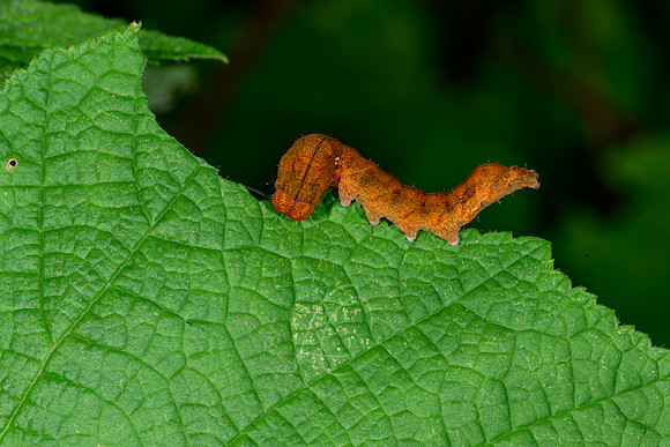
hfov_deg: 16.0
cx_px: 335
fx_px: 2381
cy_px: 175
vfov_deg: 10.7
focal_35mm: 128
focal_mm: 105
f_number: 25
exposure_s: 1/200
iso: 64
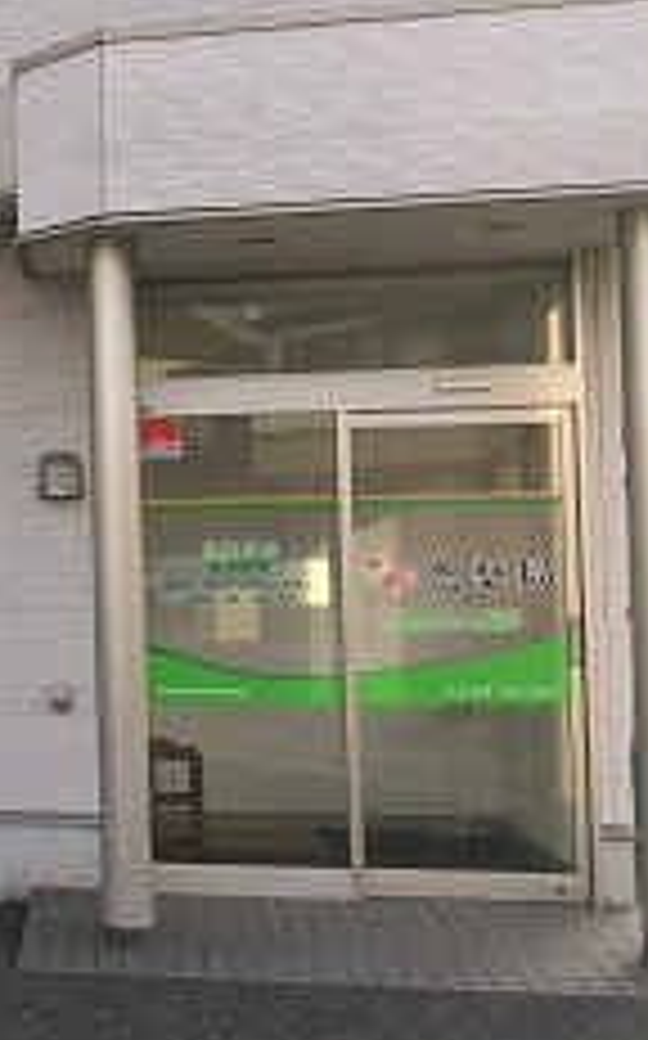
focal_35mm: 64
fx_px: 1812
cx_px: -302
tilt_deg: +2.3
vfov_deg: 32.0
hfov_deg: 18.2
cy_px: 482
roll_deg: +1.0
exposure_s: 1/267
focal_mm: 4.15
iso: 25
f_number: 2.2
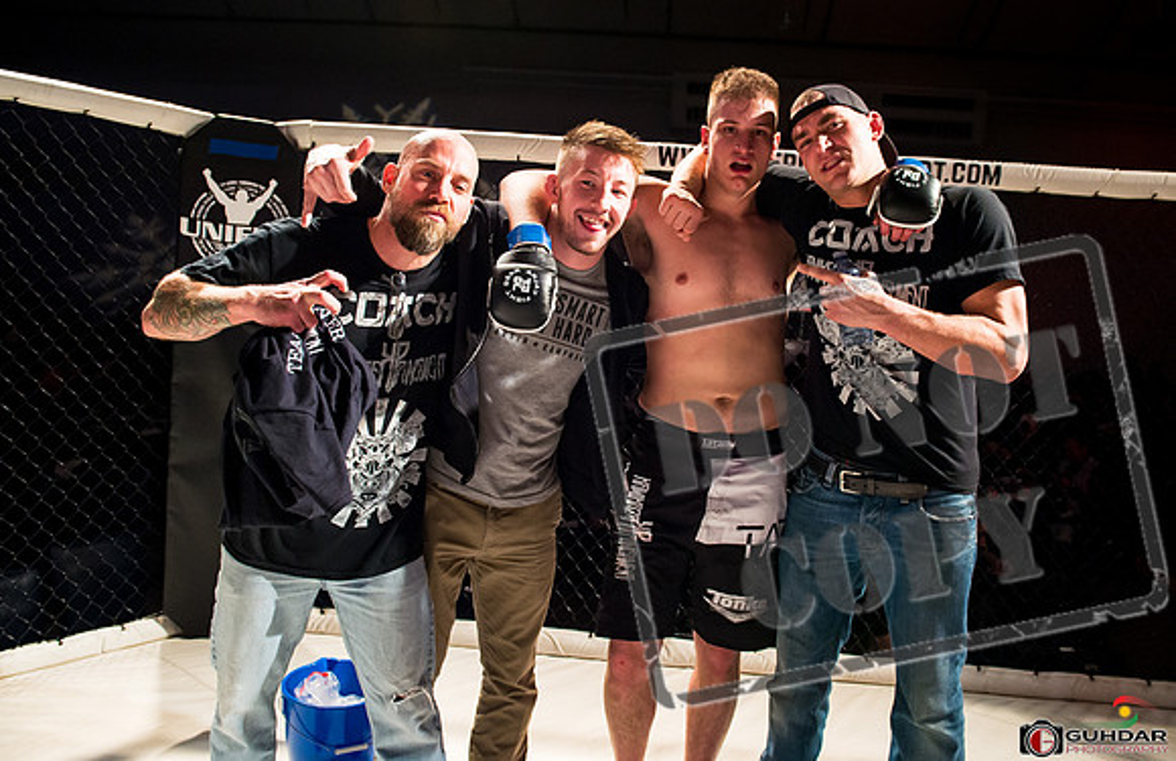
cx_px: 640
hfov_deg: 68.1
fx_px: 868
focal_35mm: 27
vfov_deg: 47.2
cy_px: 344
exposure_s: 1/400
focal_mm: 24
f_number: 4.5
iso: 1600
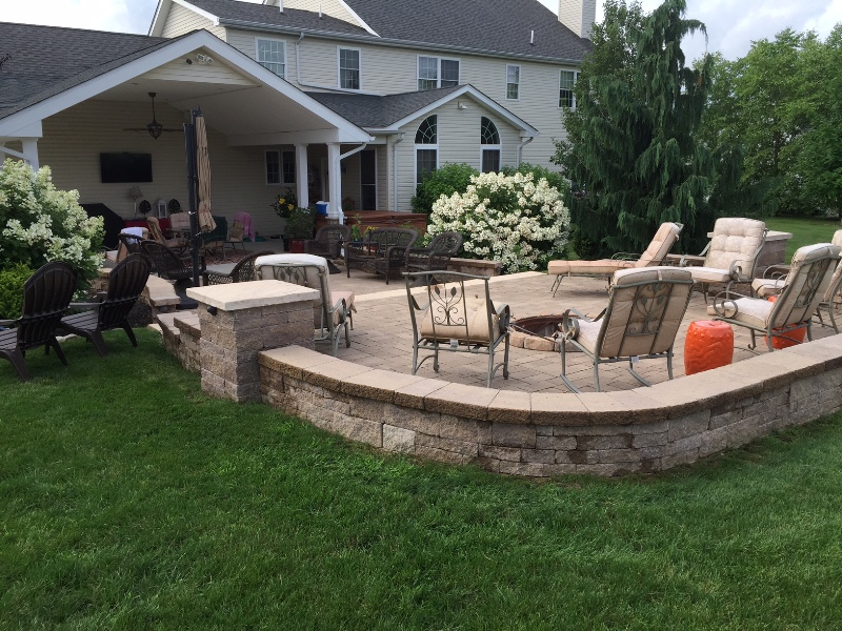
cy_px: 316
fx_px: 705
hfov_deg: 61.7
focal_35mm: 29
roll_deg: -1.9
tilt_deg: -11.2
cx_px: 421
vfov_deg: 48.2
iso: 32
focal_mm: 4.15
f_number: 2.2
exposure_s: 1/860
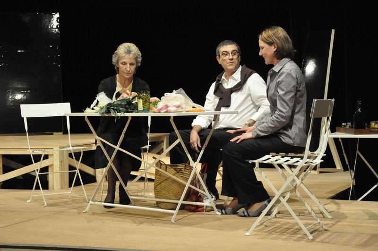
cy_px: 126
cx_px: 189
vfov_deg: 17.4
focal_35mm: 78
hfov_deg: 26.0
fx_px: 818
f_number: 5
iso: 3200
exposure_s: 1/90
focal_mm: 52
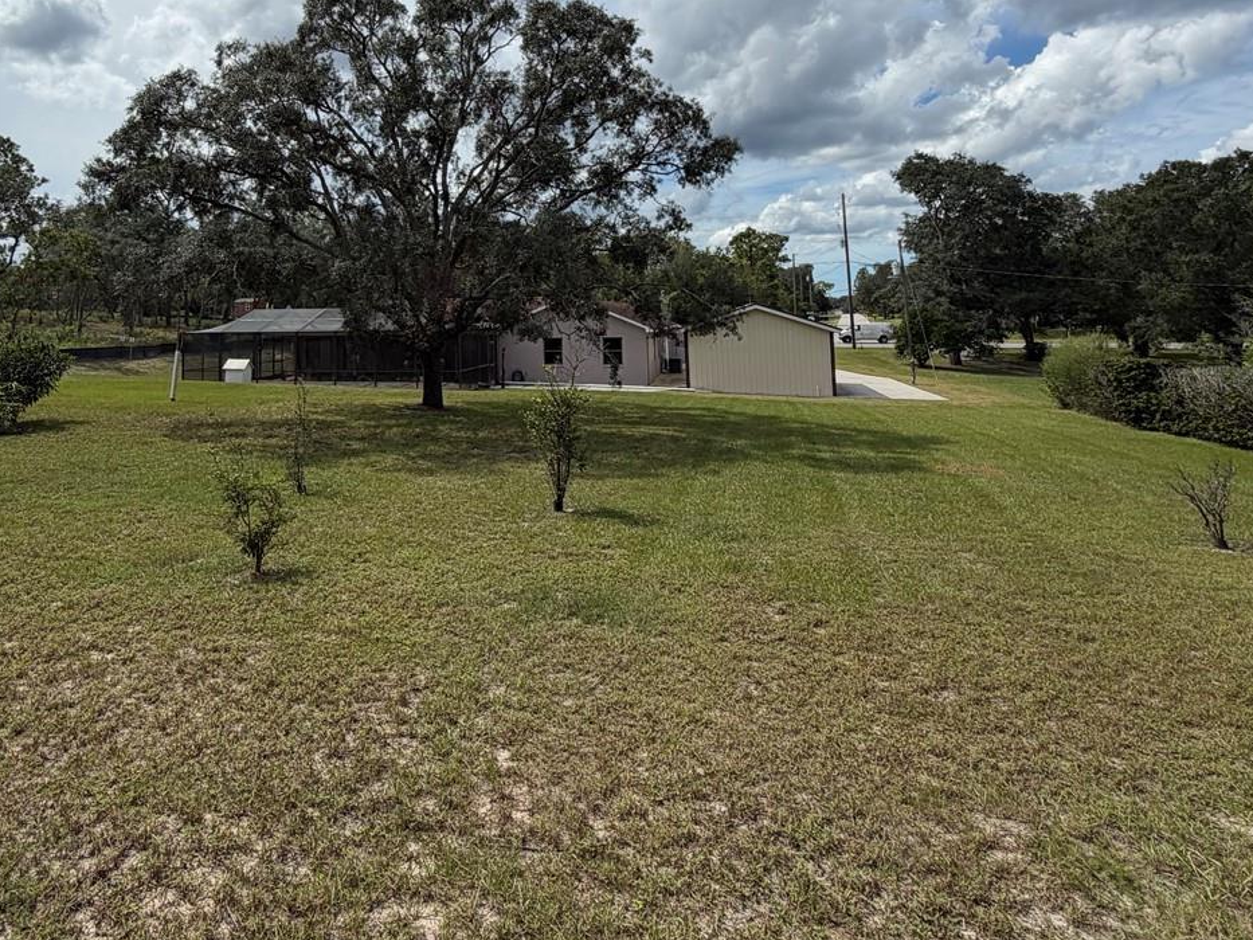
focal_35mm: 24
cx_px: 489
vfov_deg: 54.0
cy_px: 224
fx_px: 869
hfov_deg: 70.7
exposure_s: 1/1848
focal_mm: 2.22
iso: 20
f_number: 2.2
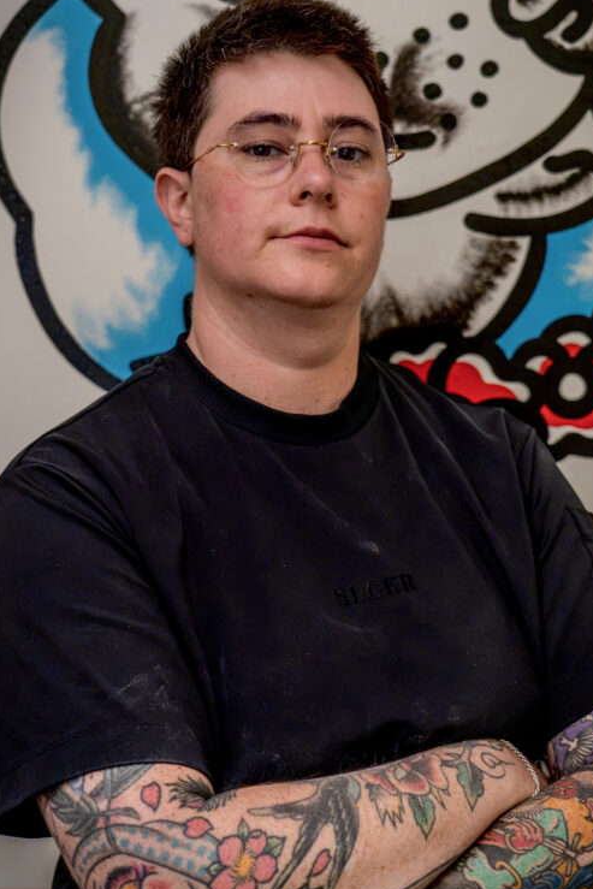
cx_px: 310
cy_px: 404
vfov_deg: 32.9
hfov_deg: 22.3
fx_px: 1506
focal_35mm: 61
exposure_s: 1/60
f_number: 4
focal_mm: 44
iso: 6400
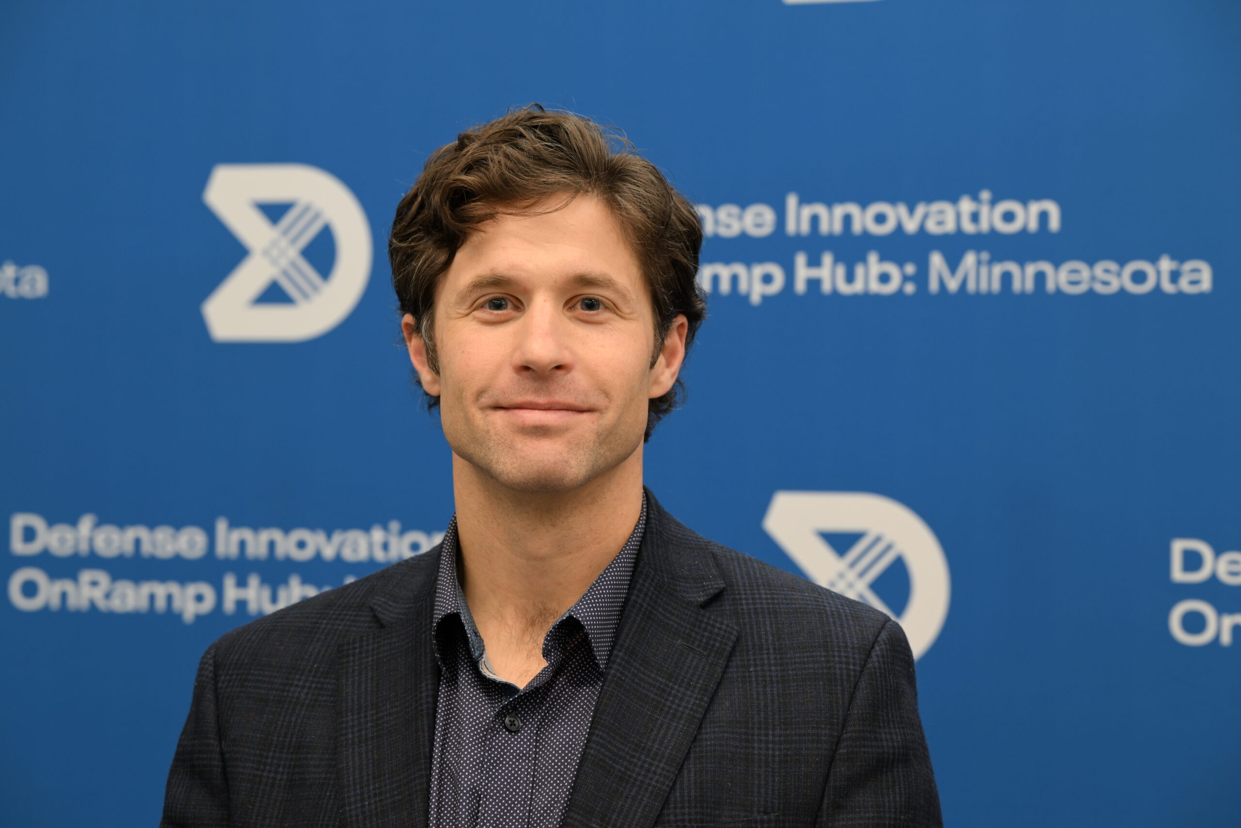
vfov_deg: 11.9
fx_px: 3964
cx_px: 620
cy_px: 414
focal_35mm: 115
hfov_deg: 17.8
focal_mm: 115
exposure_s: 1/20
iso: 500
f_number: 5.6
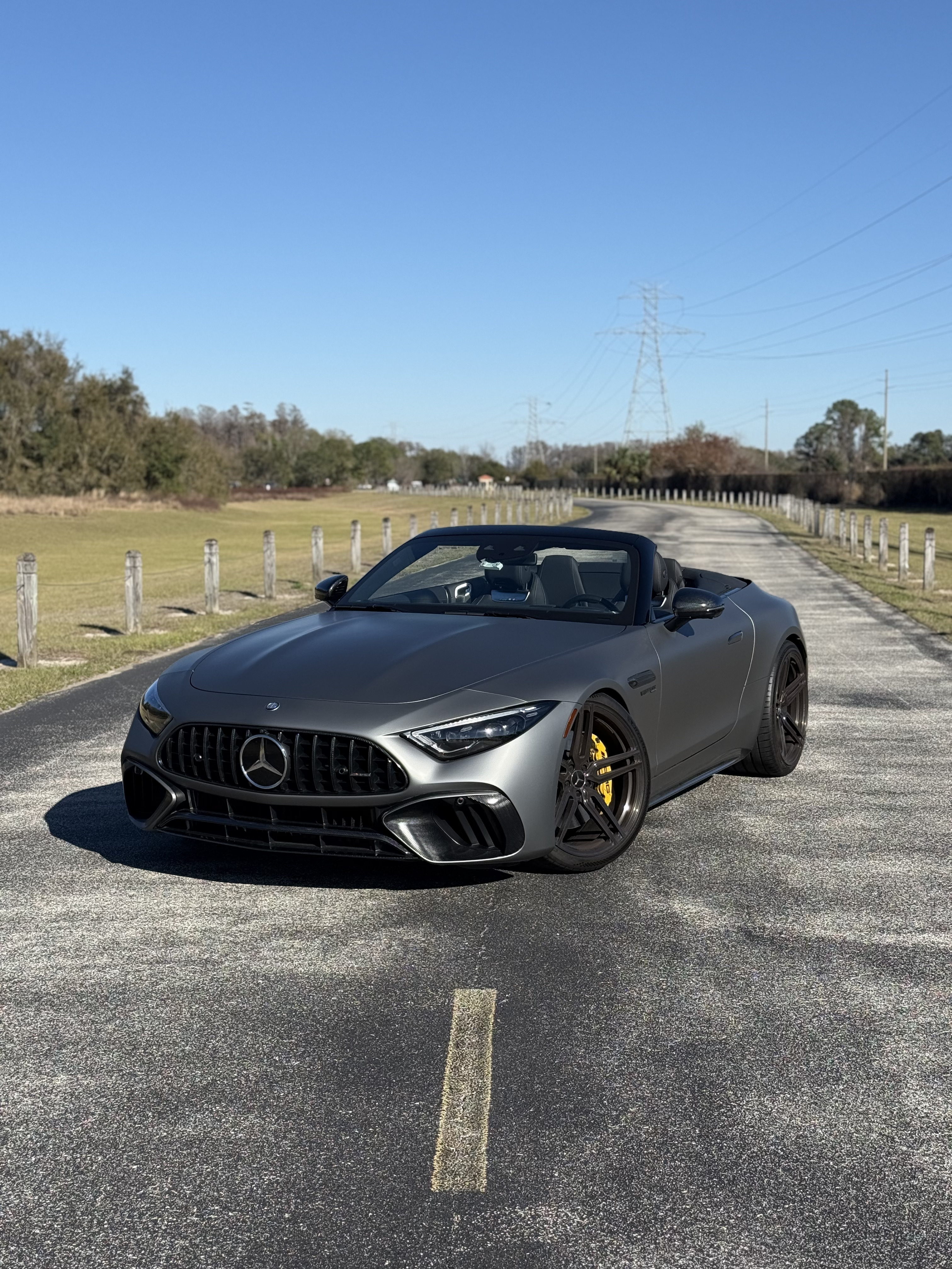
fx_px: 1760
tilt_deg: -4.4
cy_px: 634
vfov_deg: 39.7
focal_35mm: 48
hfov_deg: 30.3
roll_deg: -0.8
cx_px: 476
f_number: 1.78
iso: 64
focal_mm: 6.76
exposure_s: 1/6024
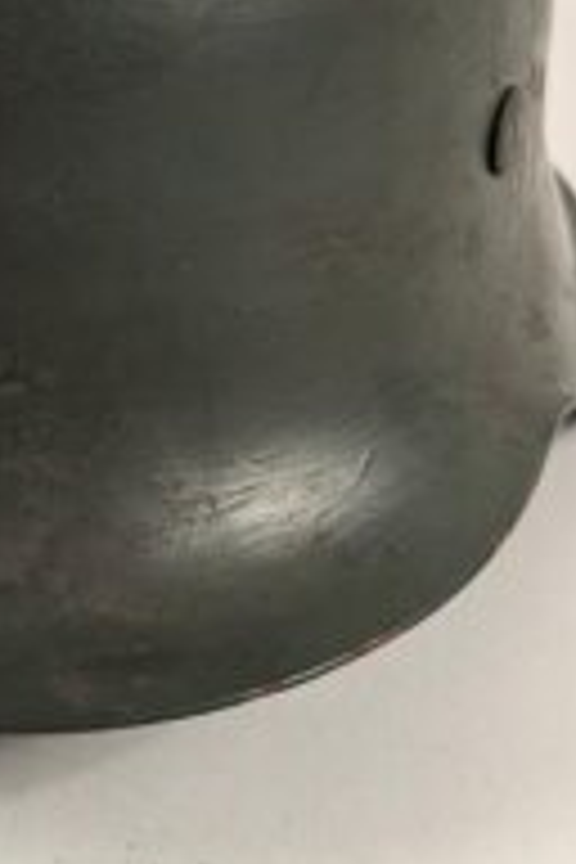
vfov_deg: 22.4
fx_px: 2112
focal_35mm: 88
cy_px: 36
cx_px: -32
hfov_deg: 15.2
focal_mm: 8.5
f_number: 2
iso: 80
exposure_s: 1/100
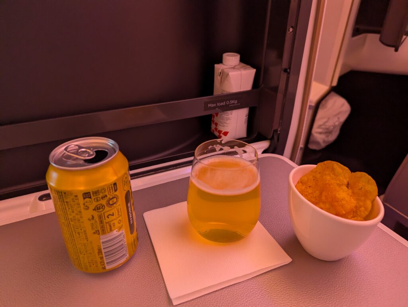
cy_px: 154
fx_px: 283
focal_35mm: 24
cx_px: 204
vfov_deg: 56.9
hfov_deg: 71.5
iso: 2170
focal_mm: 6.81
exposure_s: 1/29.2
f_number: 1.85
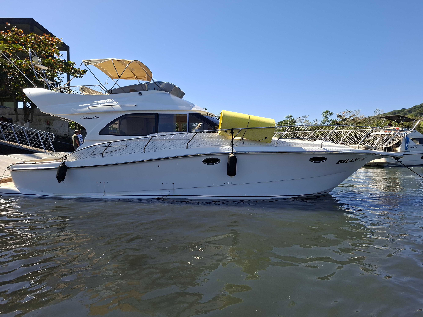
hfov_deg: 73.9
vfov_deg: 58.9
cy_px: 158
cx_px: 212
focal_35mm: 23
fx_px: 281
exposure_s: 1/1389
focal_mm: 5.54
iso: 50
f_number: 1.8
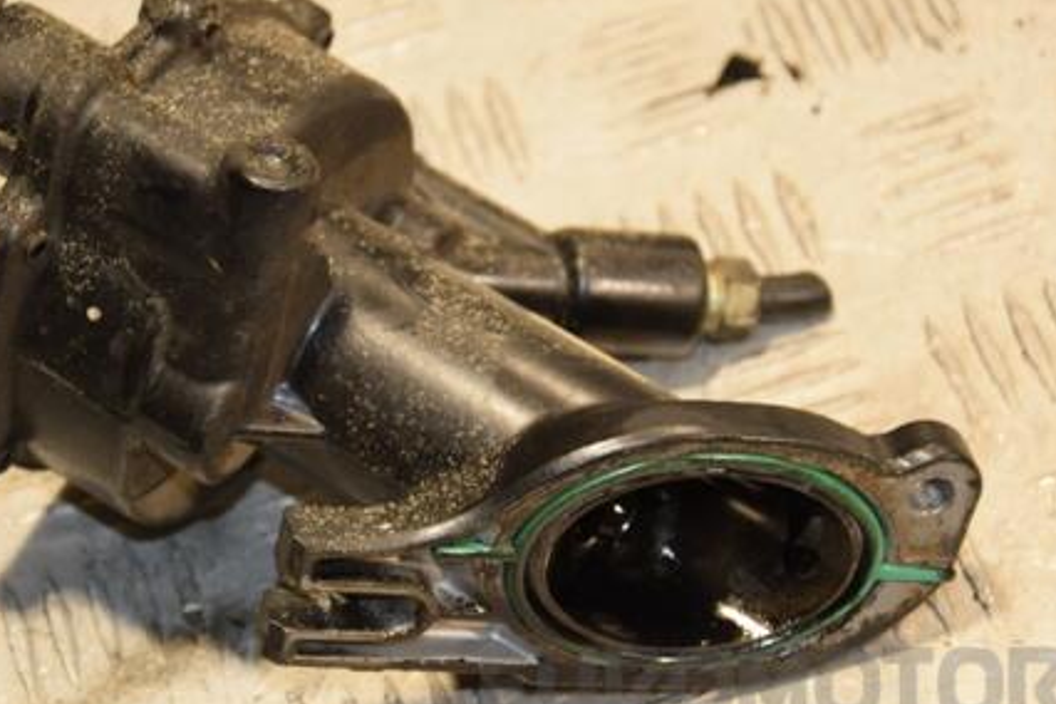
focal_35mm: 148
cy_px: 354
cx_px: 434
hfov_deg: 13.9
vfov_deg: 9.3
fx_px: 4341
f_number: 5.3
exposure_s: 1/125
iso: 800
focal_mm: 70
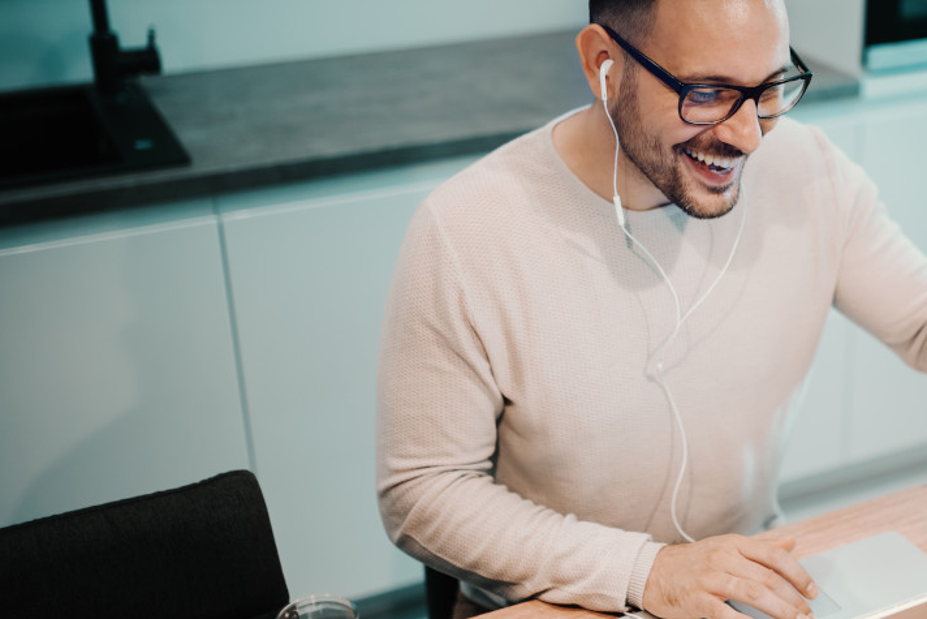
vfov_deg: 23.0
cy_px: 310
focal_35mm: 59
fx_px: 1519
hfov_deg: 32.9
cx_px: 758
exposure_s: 1/100
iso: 200
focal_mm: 35
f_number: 1.4
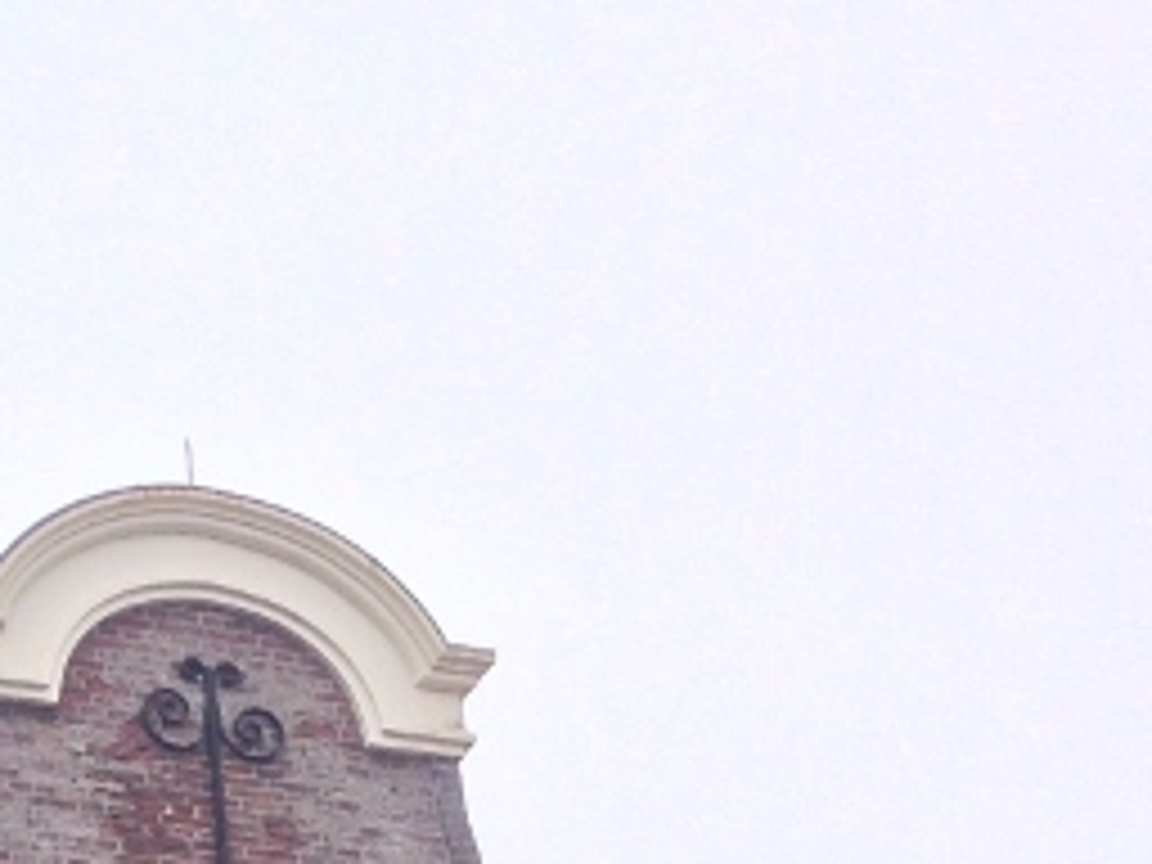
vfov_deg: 10.7
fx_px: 4393
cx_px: -220
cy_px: 1404
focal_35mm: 132
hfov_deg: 14.5
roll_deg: -0.3
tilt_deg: +22.2
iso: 50
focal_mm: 4.12
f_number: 2.4
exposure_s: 1/874
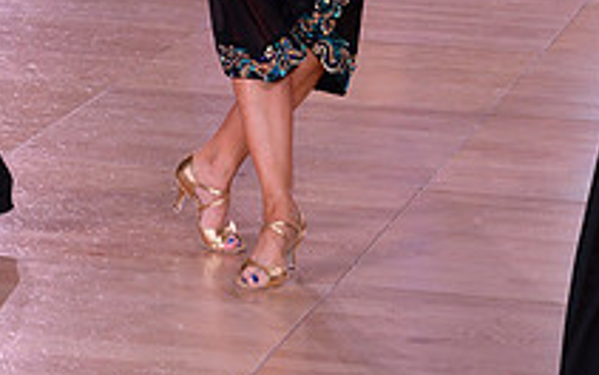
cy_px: -284
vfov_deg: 5.4
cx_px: 112
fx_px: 3886
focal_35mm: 238
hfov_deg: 8.8
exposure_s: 1/250
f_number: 6.3
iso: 1600
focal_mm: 85
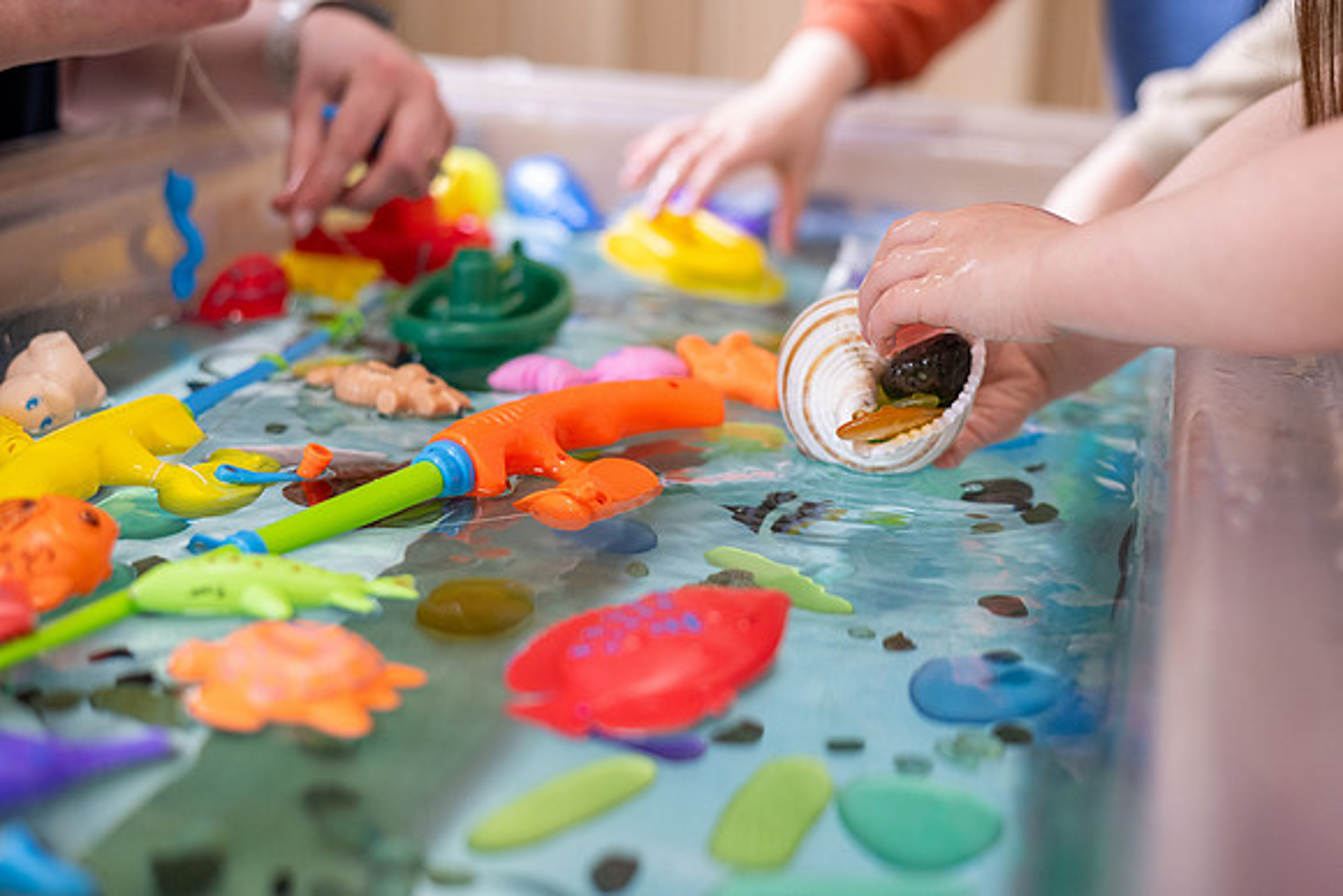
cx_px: 672
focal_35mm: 50
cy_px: 448
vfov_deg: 27.0
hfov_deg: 39.6
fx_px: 1866
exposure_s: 1/320
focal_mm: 50
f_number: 2.8
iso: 1250
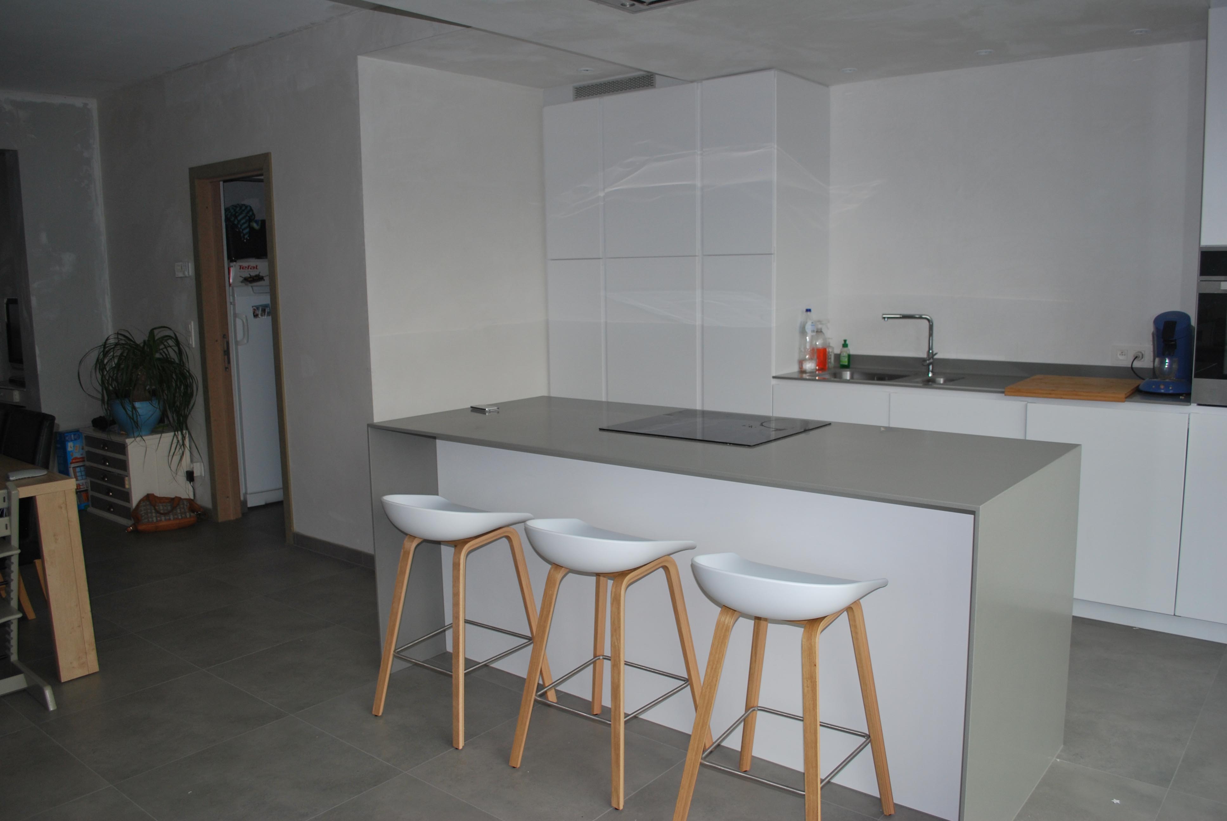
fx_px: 921
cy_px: 410
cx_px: 614
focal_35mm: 27
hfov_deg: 67.3
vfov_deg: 48.0
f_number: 3.5
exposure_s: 1/60
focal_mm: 18
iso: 200
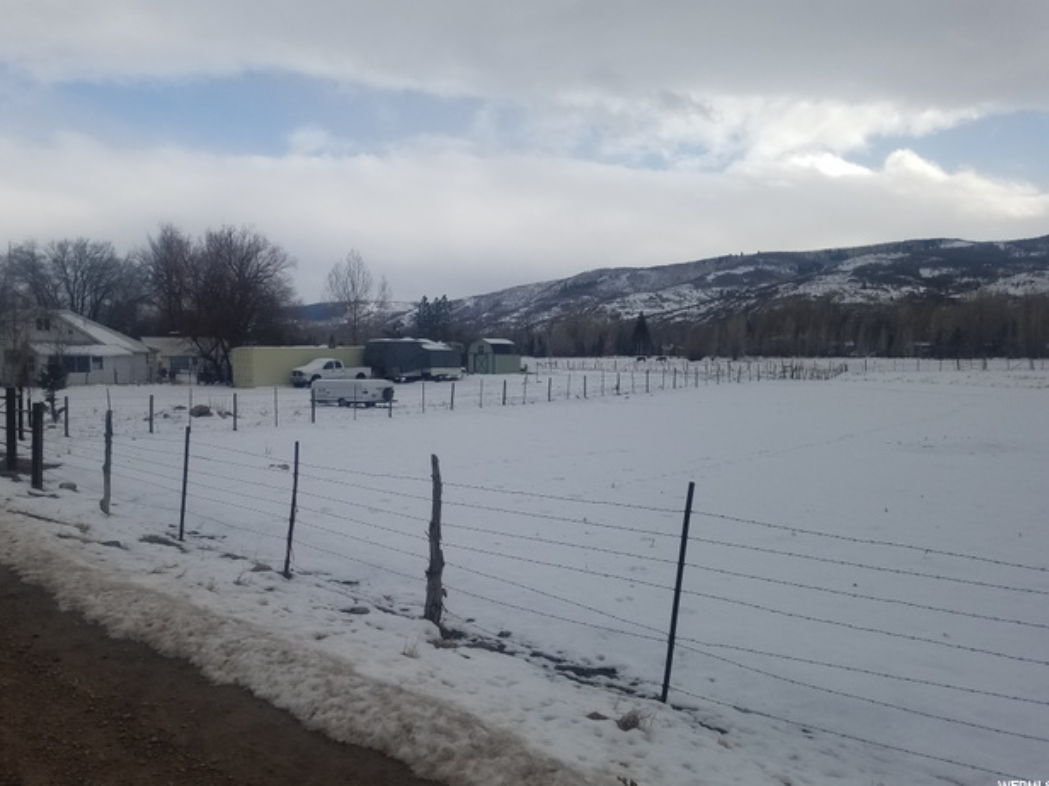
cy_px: 384
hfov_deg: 65.3
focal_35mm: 27
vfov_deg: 51.4
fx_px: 818
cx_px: 507
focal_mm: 4.2
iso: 50
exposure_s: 1/2288
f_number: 1.7
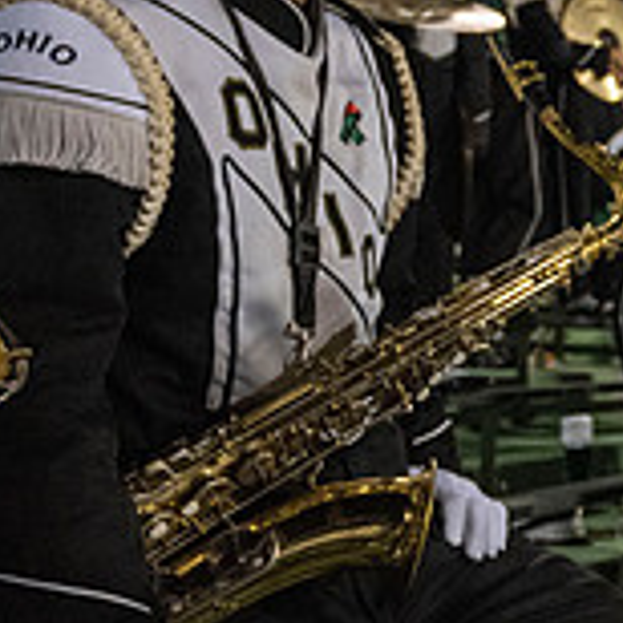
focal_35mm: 77
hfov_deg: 17.6
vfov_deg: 22.4
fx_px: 1568
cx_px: 1157
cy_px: 382
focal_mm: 24
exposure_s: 1/500
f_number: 4
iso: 2500
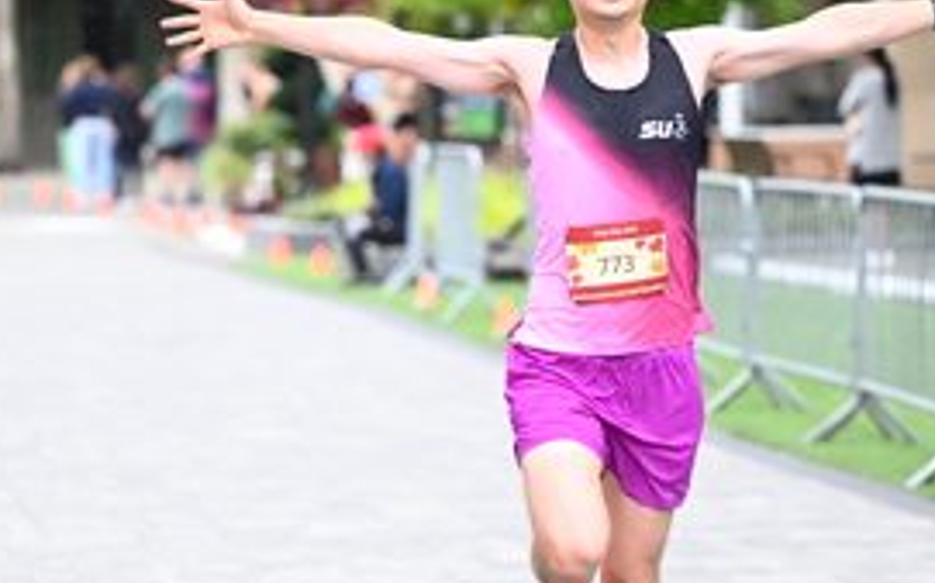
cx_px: 293
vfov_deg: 6.2
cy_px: 247
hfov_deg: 9.9
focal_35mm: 211
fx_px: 5373
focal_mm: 102
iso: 1250
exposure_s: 1/1250
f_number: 2.8
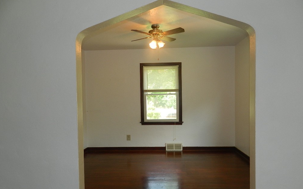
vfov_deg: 45.9
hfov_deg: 68.4
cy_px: 107
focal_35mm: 27
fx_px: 223
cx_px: 152
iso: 80
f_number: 3.1
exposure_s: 1/30
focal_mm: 4.5
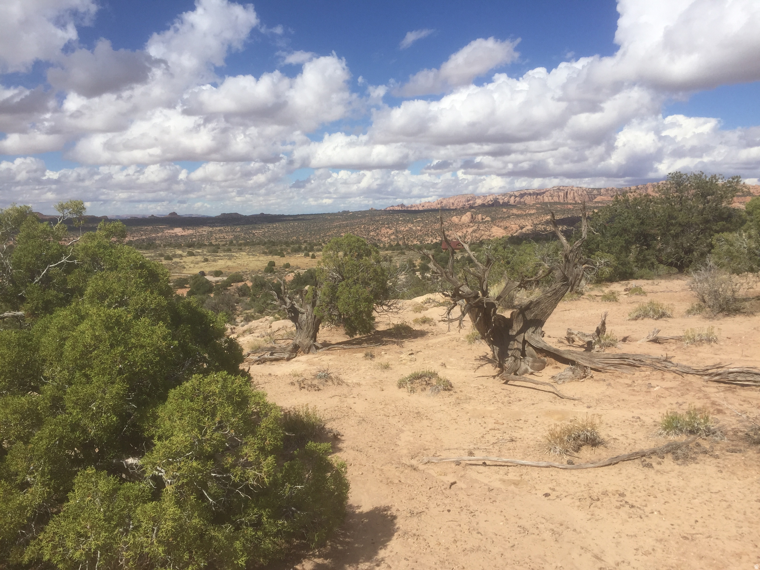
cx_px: 380
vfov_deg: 48.2
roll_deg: +0.4
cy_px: 285
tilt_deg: -6.9
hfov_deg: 61.7
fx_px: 637
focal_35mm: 29
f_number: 2.2
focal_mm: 4.15
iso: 32
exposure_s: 1/3597
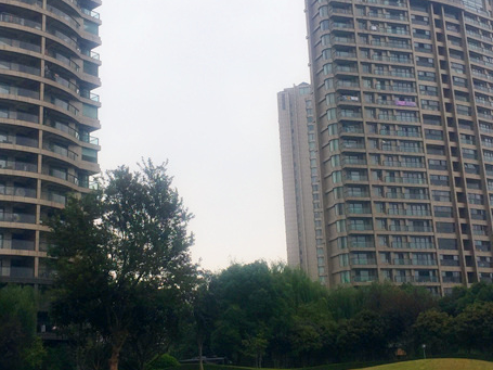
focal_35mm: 51
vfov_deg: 28.5
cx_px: 216
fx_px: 726
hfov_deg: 37.4
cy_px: 156
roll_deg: +0.0
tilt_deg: +15.6
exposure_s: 1/706
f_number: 2.2
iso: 32
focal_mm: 4.15
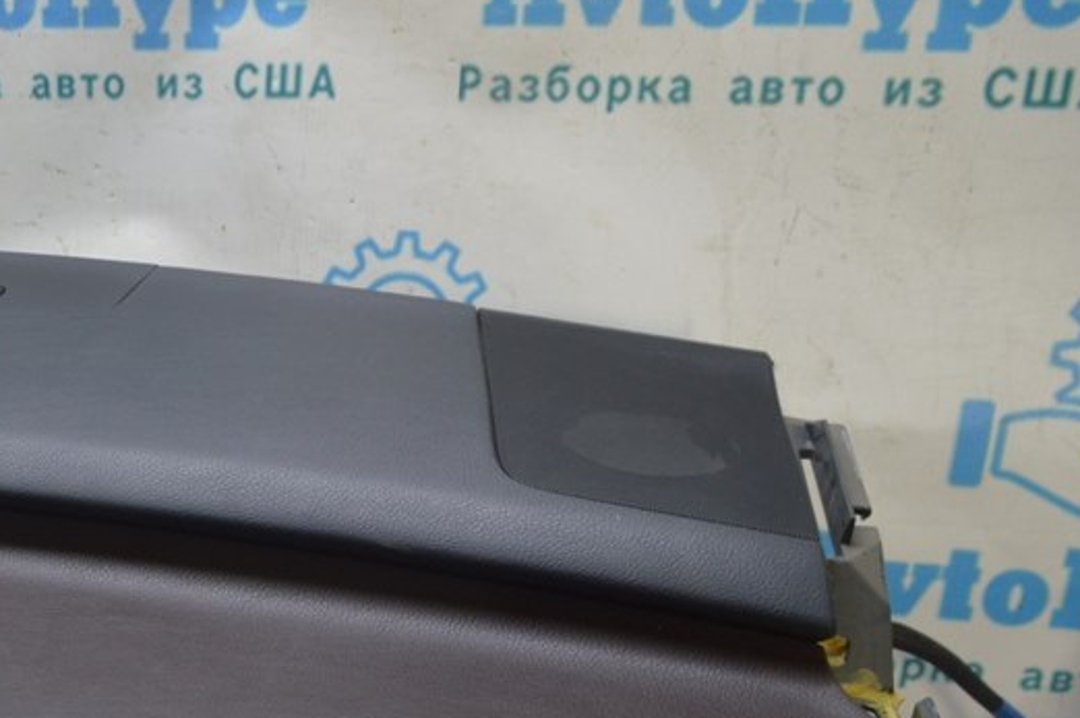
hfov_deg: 35.1
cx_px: 79
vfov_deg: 24.6
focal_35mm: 53
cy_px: 676
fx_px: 1588
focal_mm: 18
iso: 400
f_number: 5.6
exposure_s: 1/20
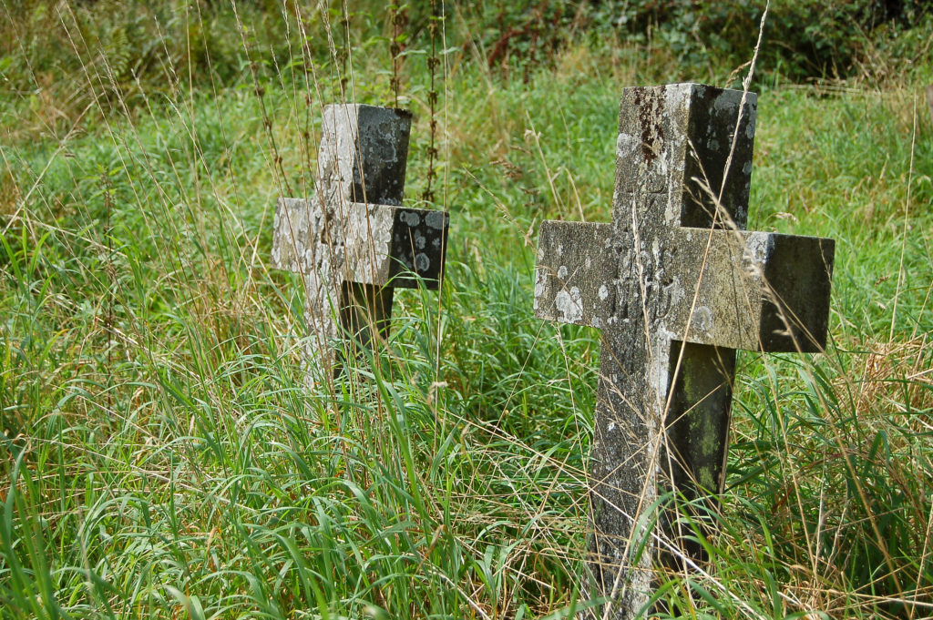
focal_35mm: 57
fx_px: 1476
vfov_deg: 23.7
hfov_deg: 35.1
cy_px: 310
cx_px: 466
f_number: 5
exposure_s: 1/800
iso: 200
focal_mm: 38
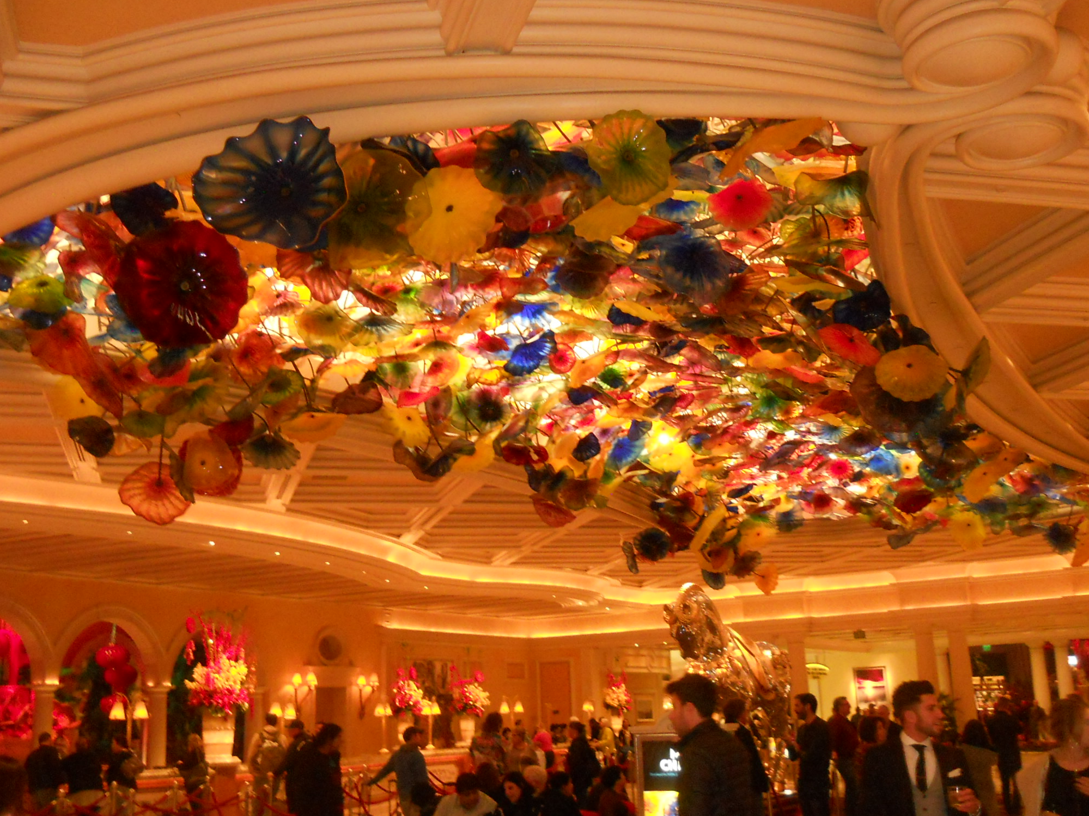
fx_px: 1321
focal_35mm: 42
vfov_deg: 34.3
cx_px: 538
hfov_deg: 44.8
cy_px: 400
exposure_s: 1/30
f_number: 3.1
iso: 500
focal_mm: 6.72
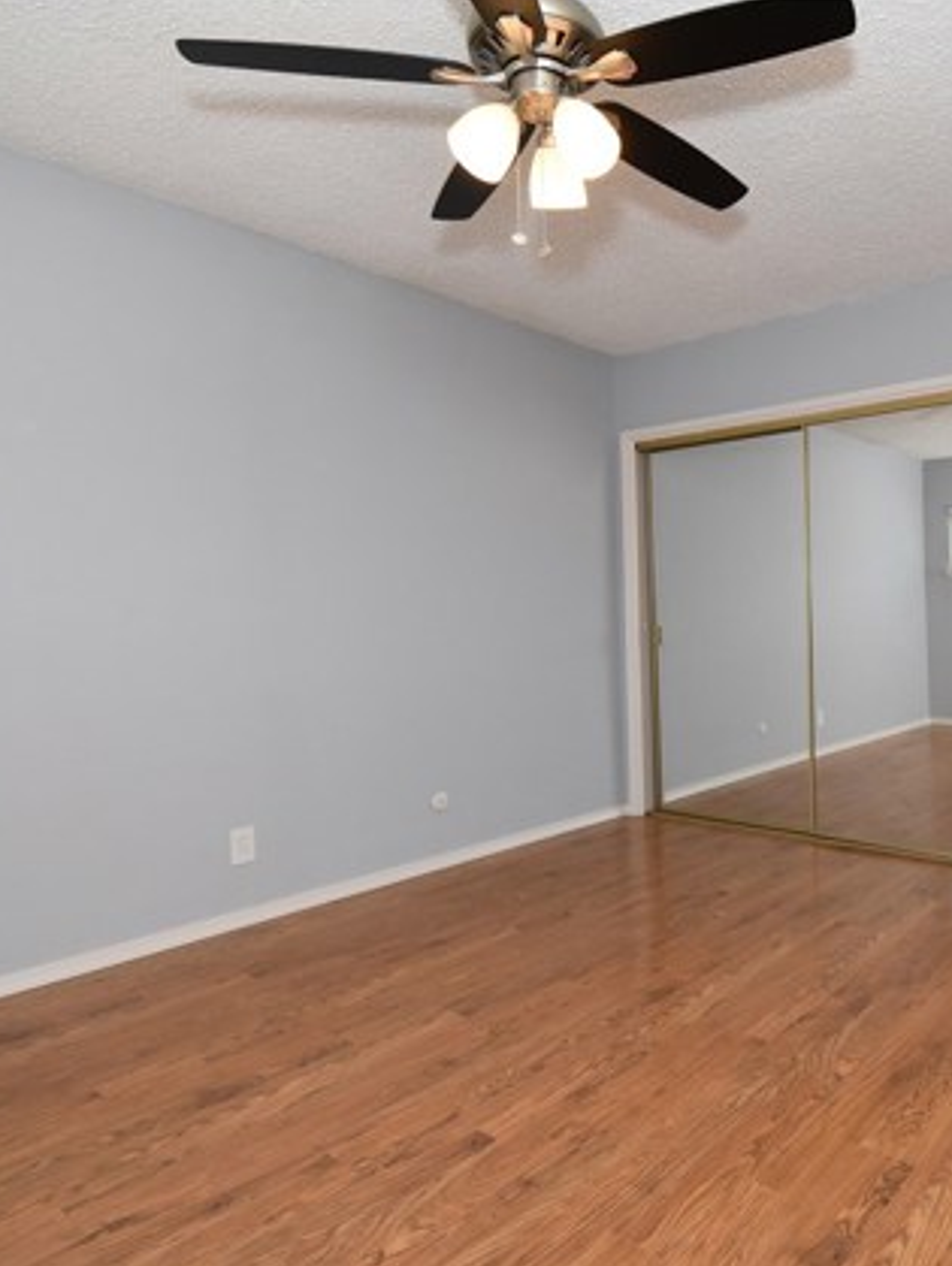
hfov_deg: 57.4
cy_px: 638
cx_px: 737
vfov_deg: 76.3
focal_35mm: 22
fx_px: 805
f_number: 8
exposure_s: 1/250
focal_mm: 10
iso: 1000
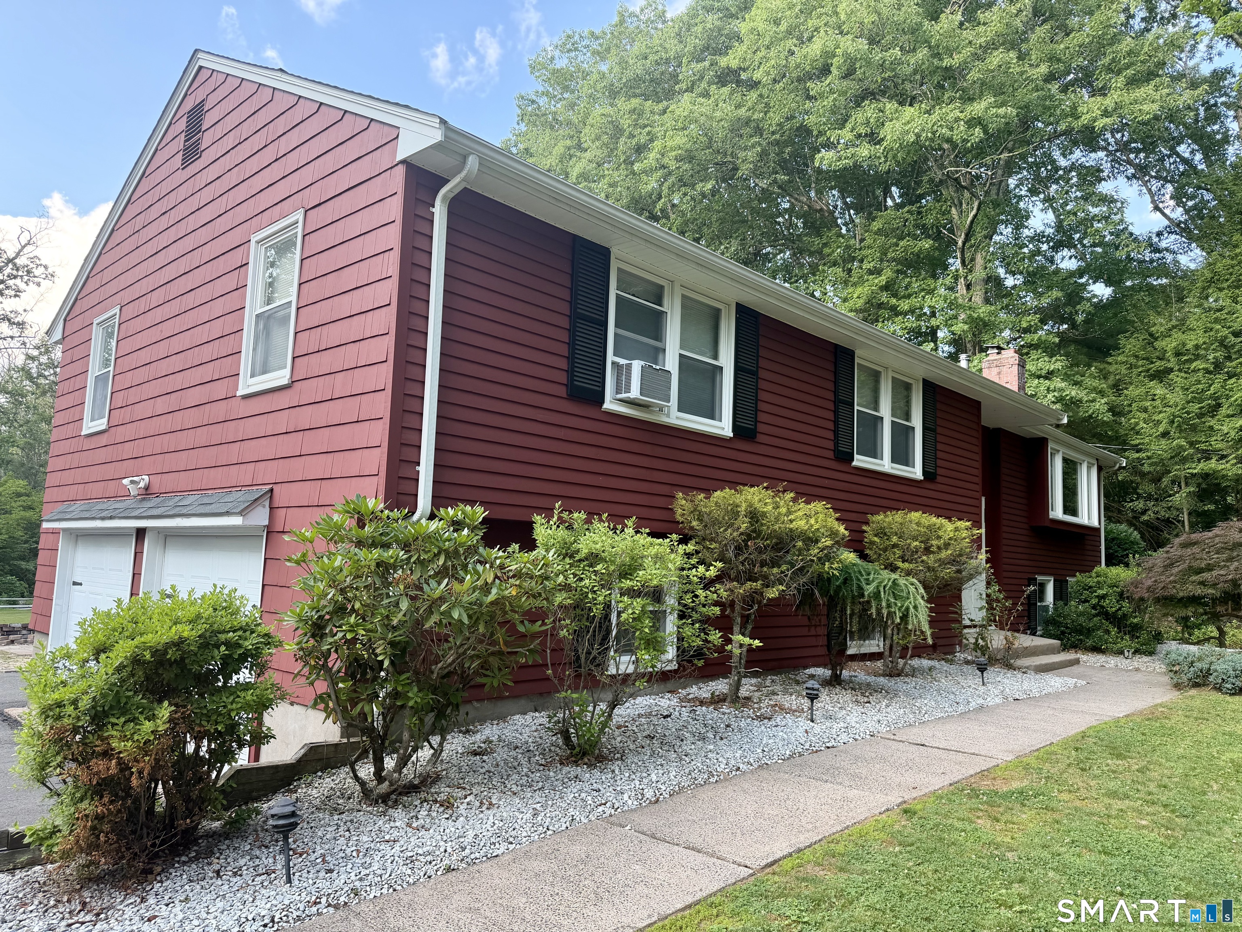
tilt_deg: +4.7
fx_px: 861
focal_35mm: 24
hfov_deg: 71.6
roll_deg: -2.2
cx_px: 621
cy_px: 466
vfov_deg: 56.8
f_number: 1.78
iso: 80
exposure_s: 1/243
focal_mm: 6.76
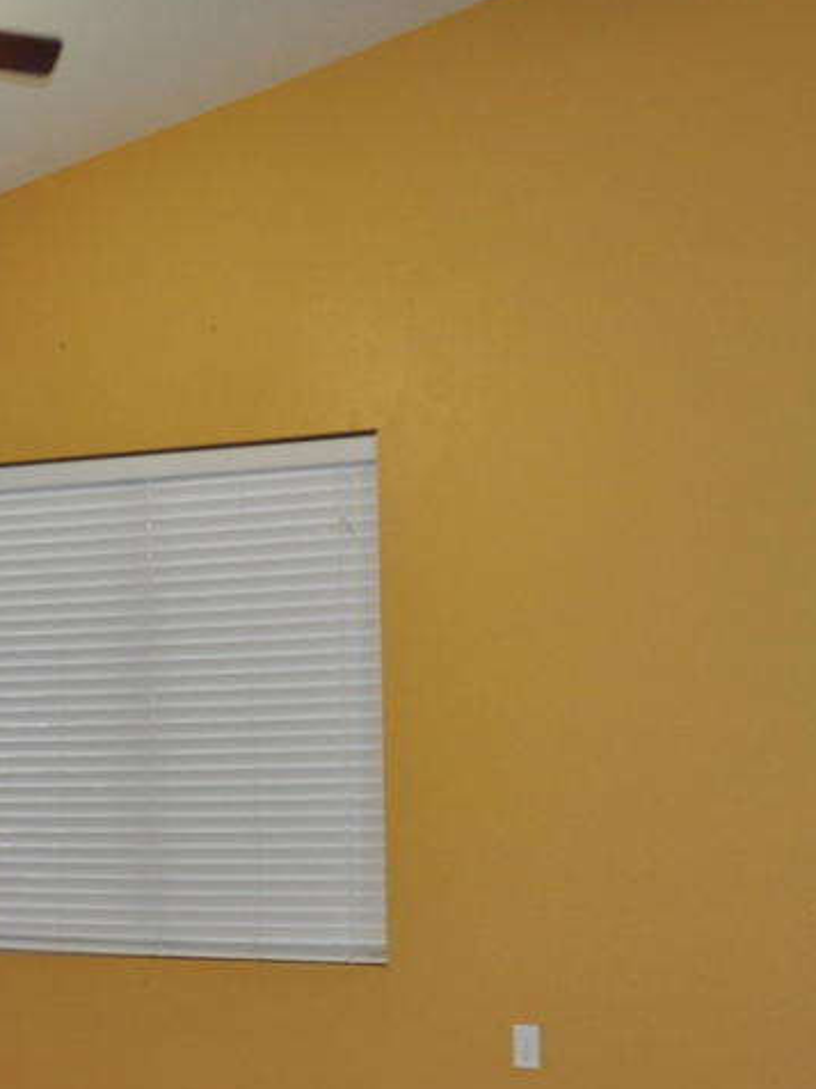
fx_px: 1980
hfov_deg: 23.1
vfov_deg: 30.4
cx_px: 240
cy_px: 755
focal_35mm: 63
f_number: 3.5
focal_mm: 18
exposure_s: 1/125
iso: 800
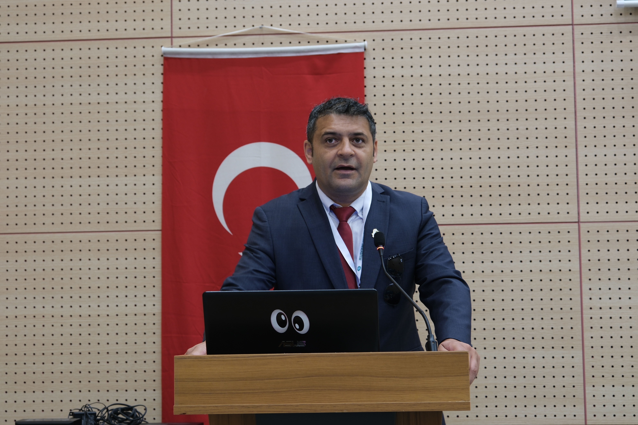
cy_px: 212
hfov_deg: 30.1
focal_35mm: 67
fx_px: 1187
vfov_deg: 20.3
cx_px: 319
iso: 320
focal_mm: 44.7
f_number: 4
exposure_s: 1/10
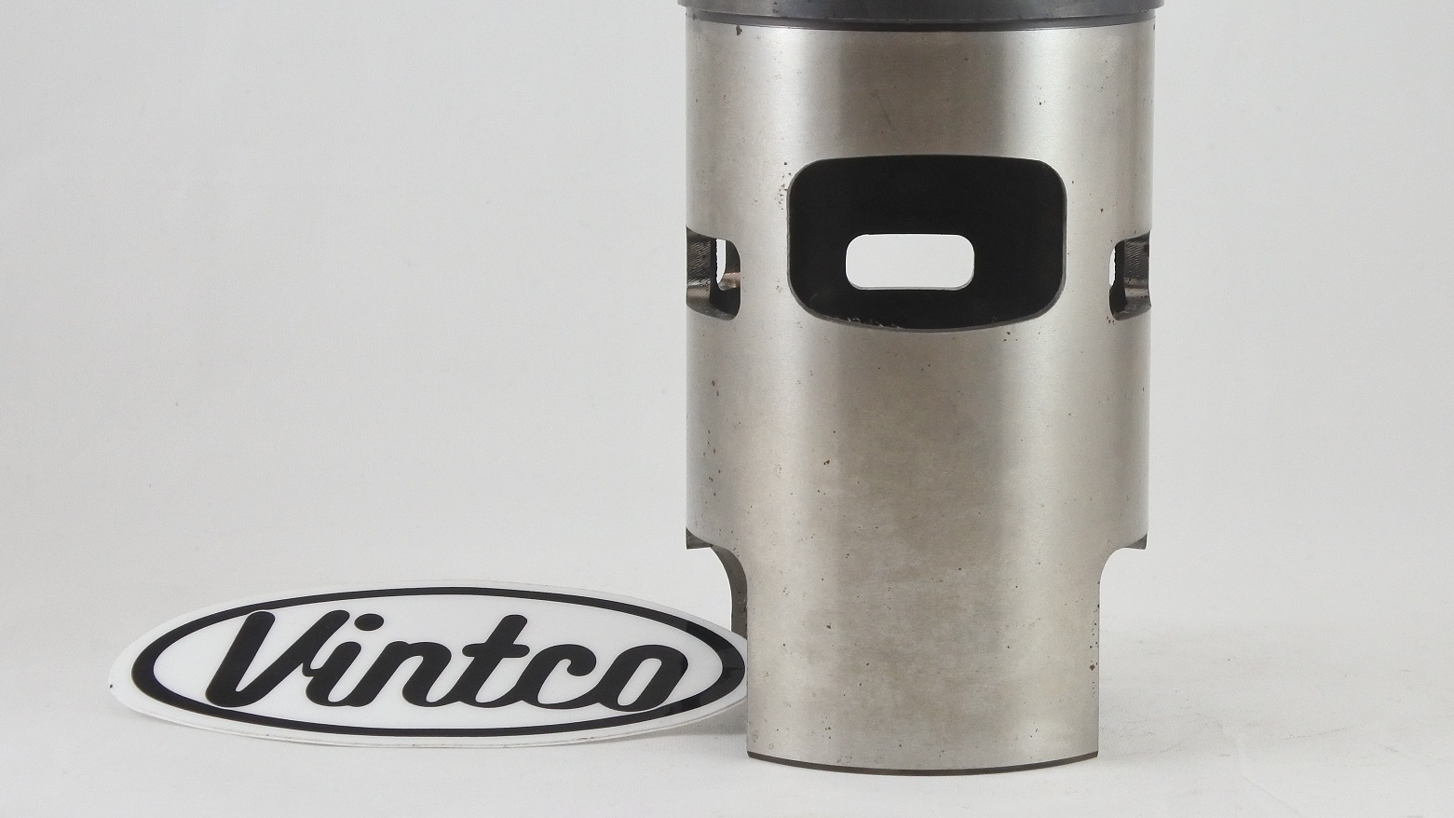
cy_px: 348
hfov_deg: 32.8
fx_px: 2467
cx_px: 732
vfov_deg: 18.8
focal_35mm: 64
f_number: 4.8
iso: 500
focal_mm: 21.4
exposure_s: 1/125
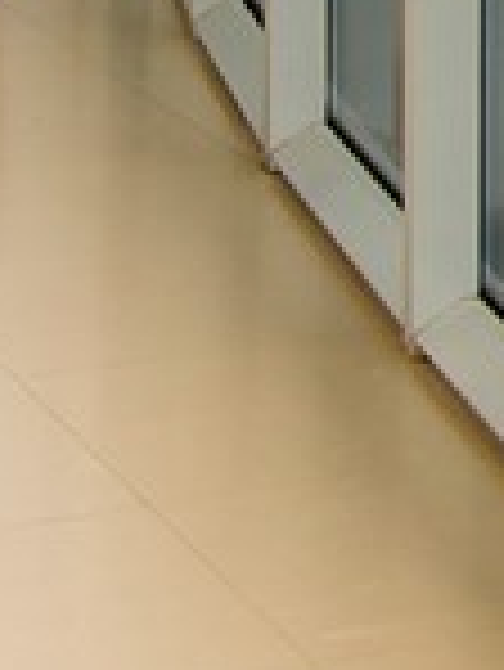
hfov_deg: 6.5
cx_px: 1559
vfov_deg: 8.9
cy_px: -758
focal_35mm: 208
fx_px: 4032
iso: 100
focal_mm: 19
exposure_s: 1/125
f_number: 11
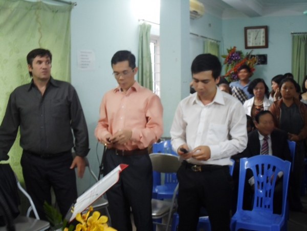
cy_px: 116
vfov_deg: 33.6
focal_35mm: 43
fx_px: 381
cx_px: 154
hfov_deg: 43.9
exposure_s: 1/8
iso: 200
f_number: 3.2
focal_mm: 7.8
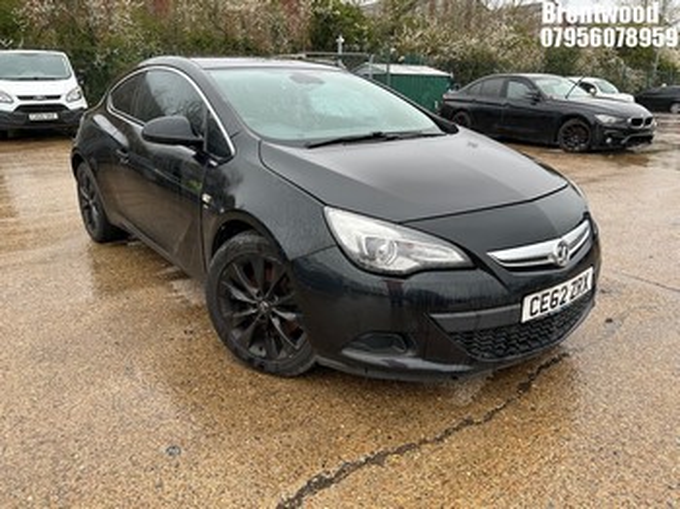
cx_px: 340
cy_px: 254
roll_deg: -3.6
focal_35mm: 26
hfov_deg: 67.3
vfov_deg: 53.0
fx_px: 510
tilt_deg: -17.1
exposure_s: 1/208
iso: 40
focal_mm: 5.7
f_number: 1.5
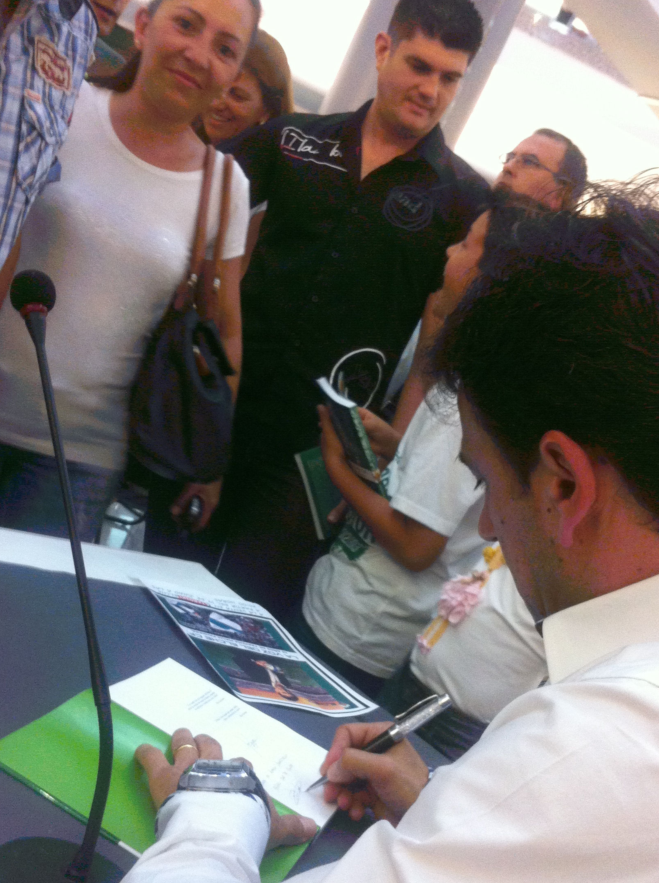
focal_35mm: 42
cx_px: 324
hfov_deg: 34.3
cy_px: 506
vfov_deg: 44.7
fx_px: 1069
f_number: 2.8
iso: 250
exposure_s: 1/15
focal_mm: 3.85
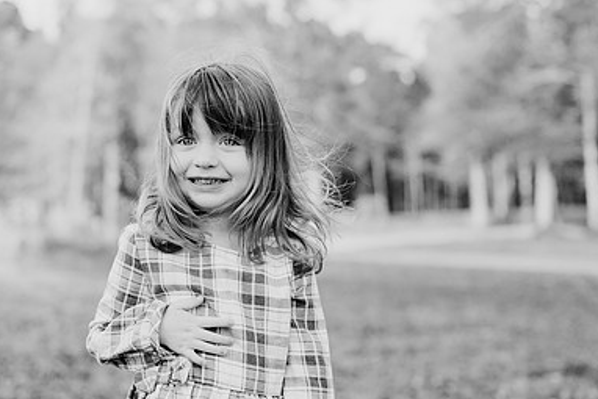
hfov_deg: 26.5
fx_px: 1263
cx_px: 207
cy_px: 162
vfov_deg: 17.9
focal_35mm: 76
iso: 500
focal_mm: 50
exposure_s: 1/1000
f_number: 2.8
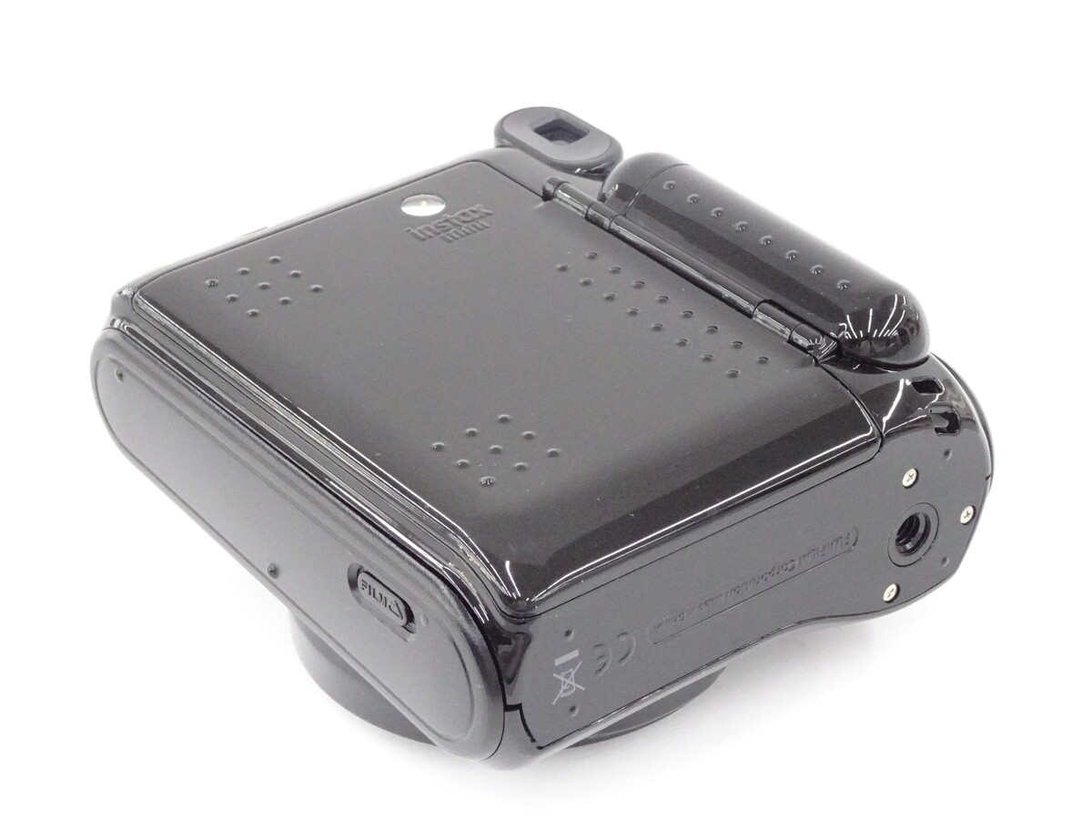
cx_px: 546
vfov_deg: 16.4
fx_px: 2839
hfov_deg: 21.8
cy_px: 410
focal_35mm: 90
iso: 2000
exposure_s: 1/100
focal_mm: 15.45
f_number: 5
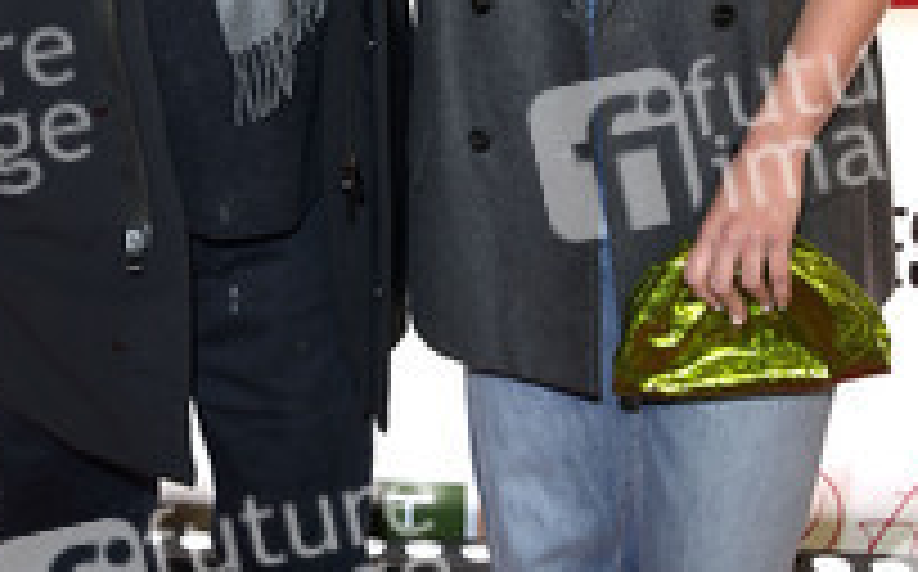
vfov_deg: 17.3
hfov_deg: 28.5
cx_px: 351
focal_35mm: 72
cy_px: -90
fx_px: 1799
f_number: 5.6
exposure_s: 1/100
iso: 500
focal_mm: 36
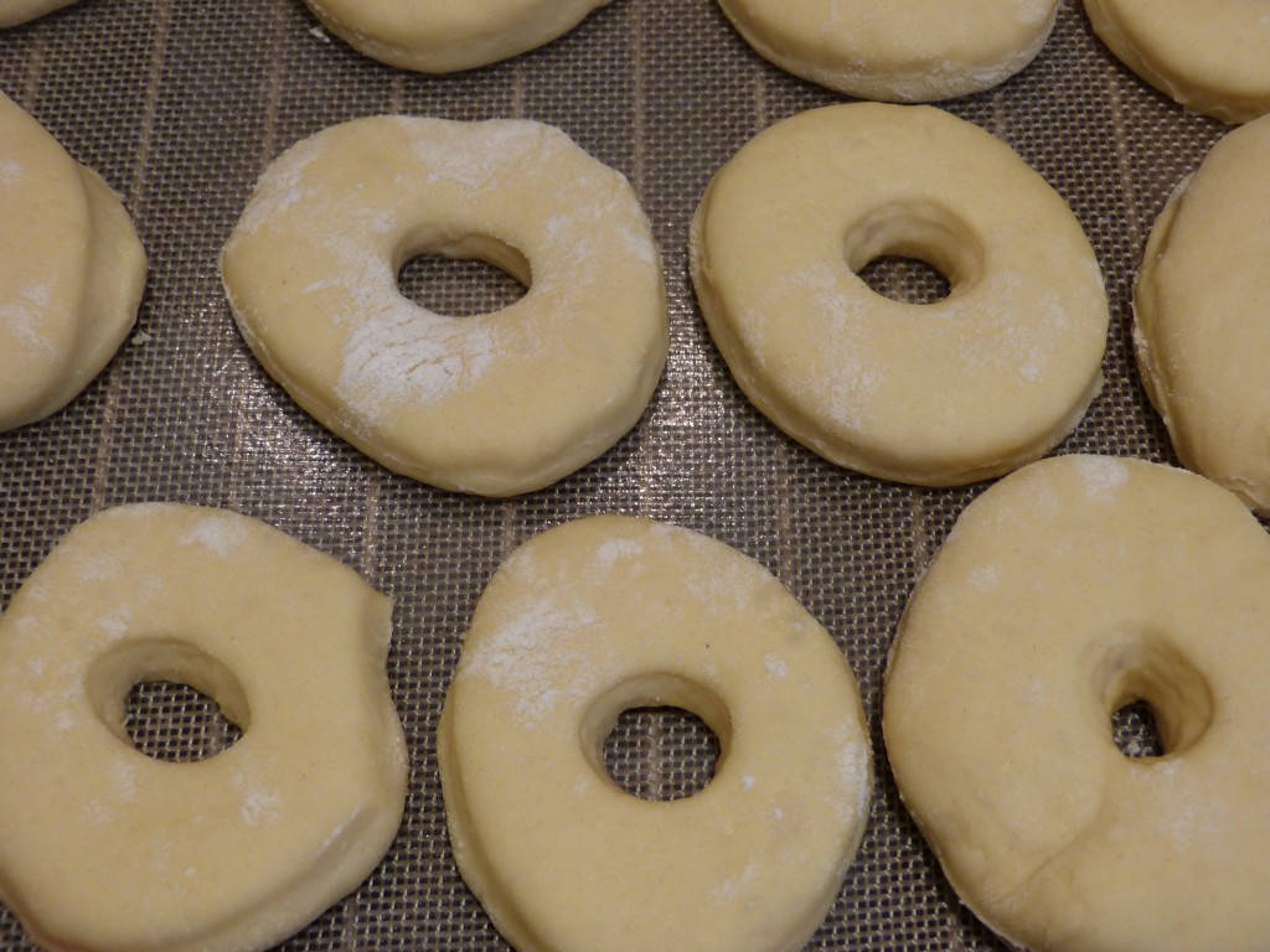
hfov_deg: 38.9
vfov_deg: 29.7
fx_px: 1798
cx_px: 635
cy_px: 476
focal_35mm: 49
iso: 200
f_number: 3.2
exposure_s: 1/60
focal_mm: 8.5
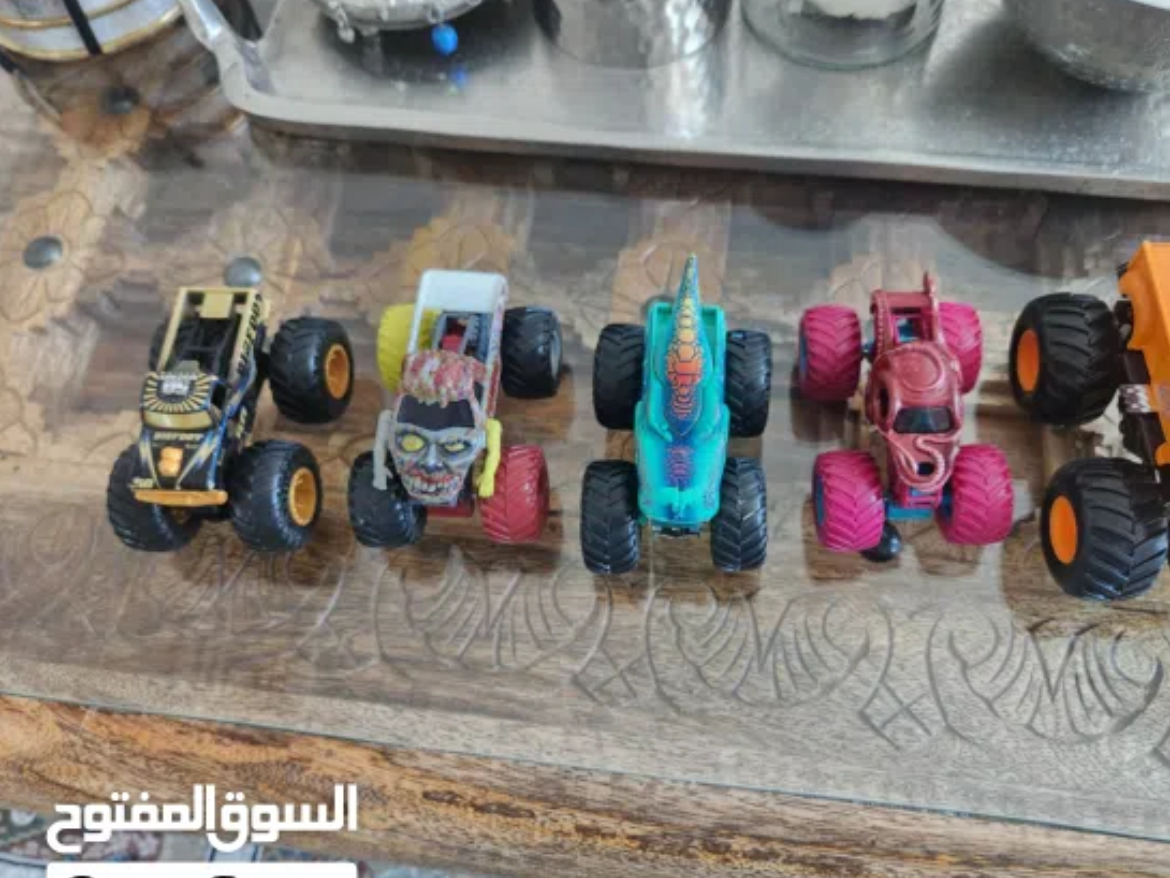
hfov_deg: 64.9
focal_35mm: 27
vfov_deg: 51.3
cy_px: 474
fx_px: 913
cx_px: 681
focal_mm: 5.4
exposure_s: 1/100
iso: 320
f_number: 1.8
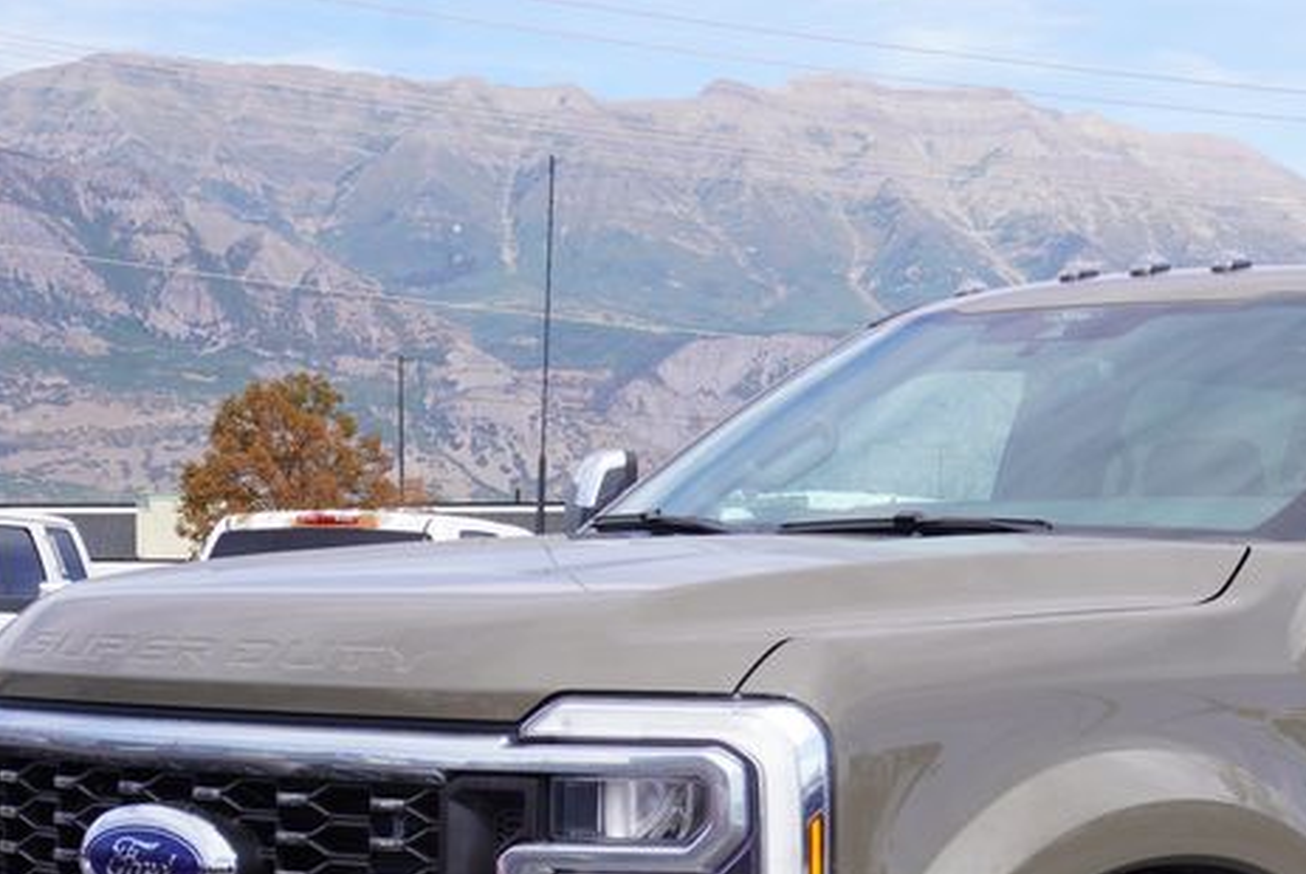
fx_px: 3491
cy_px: 961
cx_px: 1148
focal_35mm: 96
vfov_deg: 14.0
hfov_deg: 20.8
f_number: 9
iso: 100
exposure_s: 1/100
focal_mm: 29
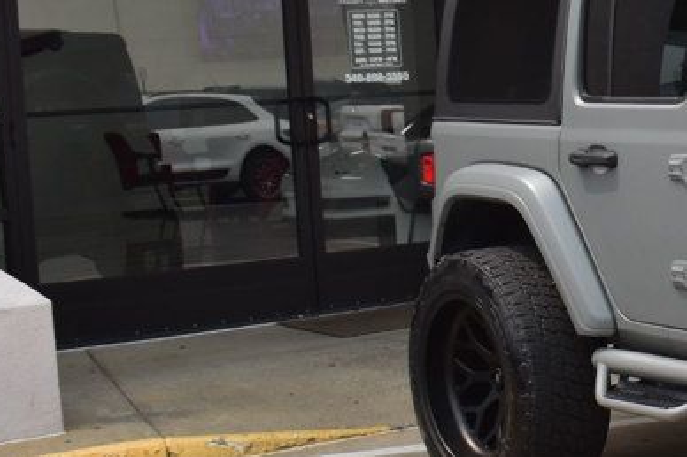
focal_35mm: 95
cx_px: 857
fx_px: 1811
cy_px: 205
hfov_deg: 20.0
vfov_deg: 14.4
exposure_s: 1/400
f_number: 11
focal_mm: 24
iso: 400
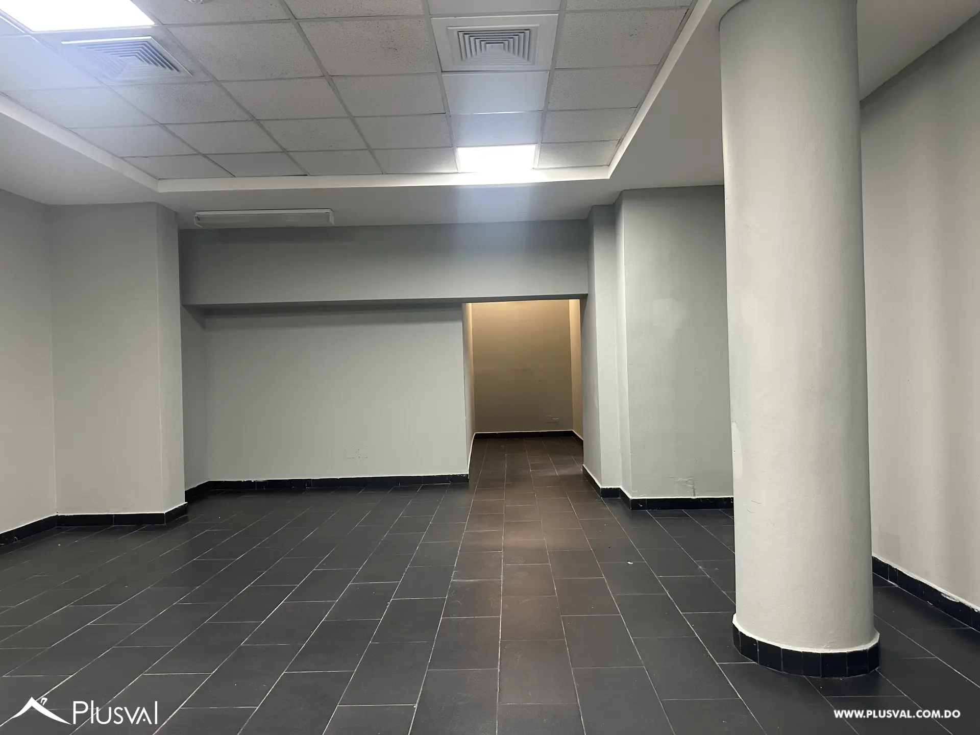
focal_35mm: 24
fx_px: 679
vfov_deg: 56.8
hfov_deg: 71.6
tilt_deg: +0.5
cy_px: 368
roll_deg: +1.3
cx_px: 490
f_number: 1.78
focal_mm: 6.86
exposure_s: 1/60
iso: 250
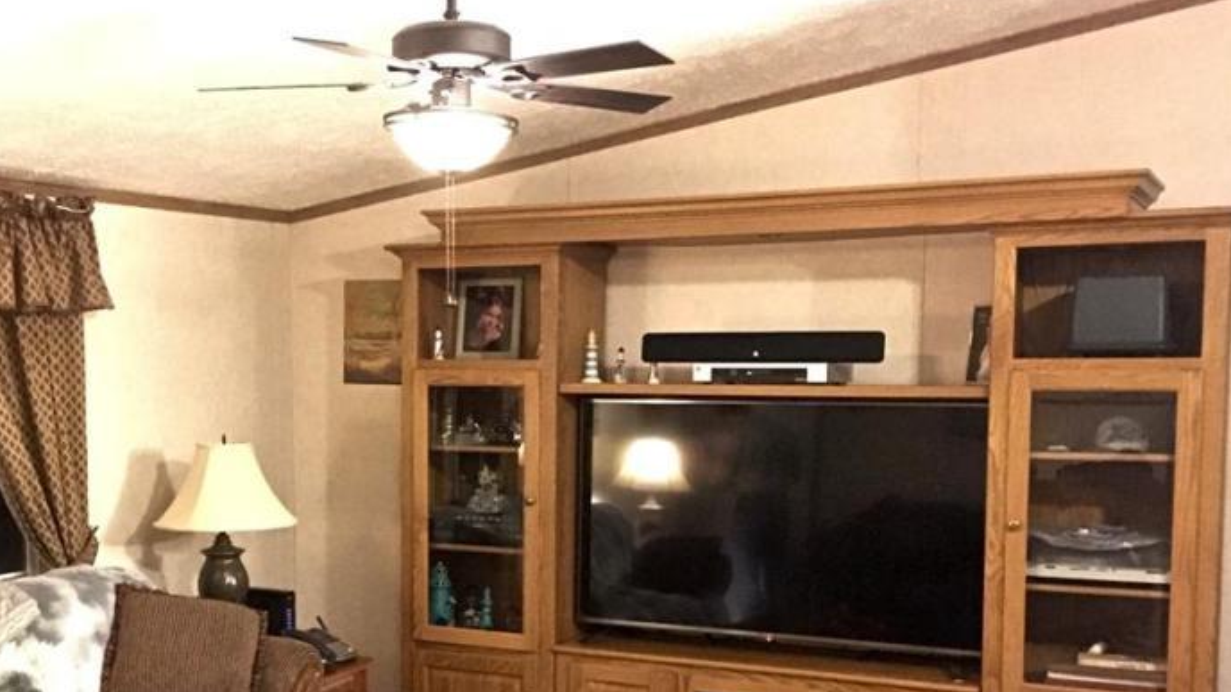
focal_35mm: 47
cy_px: 499
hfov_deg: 43.2
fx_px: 1534
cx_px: 422
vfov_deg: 25.2
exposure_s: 1/4
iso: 500
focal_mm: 4.15
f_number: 2.2
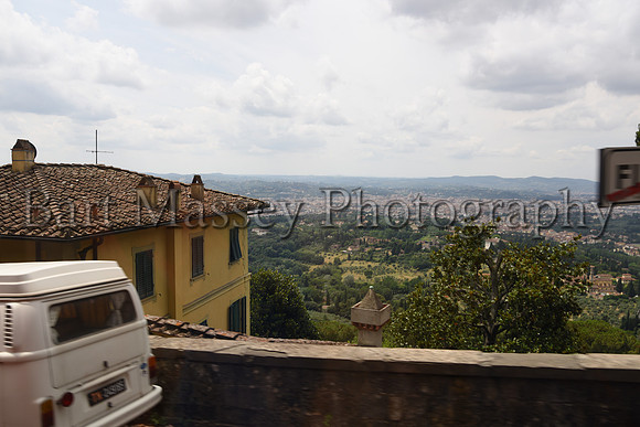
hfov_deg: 65.5
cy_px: 214
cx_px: 320
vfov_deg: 46.4
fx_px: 498
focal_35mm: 28
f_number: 5.6
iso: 64
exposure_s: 1/200
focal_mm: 28
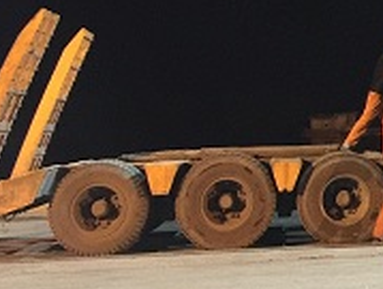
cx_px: 501
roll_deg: +0.4
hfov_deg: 18.7
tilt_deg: +8.5
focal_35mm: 97
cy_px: -41
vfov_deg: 14.9
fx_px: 1075
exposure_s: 1/8
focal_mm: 4.15
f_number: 2.2
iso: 200
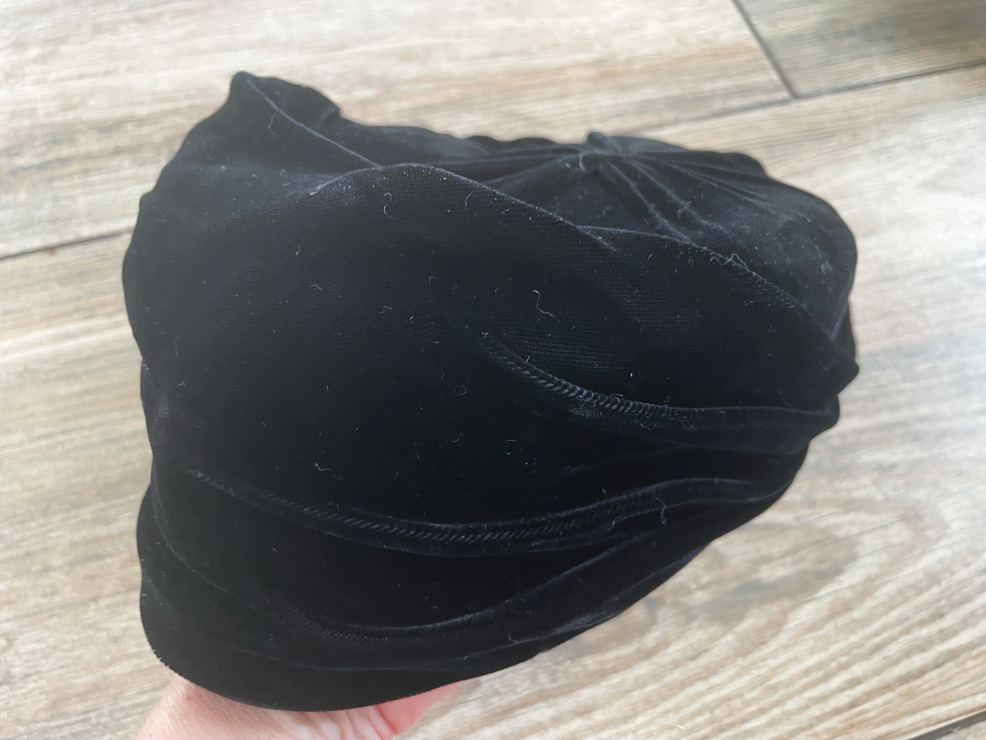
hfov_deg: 67.3
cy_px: 370
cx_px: 493
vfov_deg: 53.1
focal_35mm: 26
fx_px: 741
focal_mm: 4.2
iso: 125
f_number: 1.6
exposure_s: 1/67
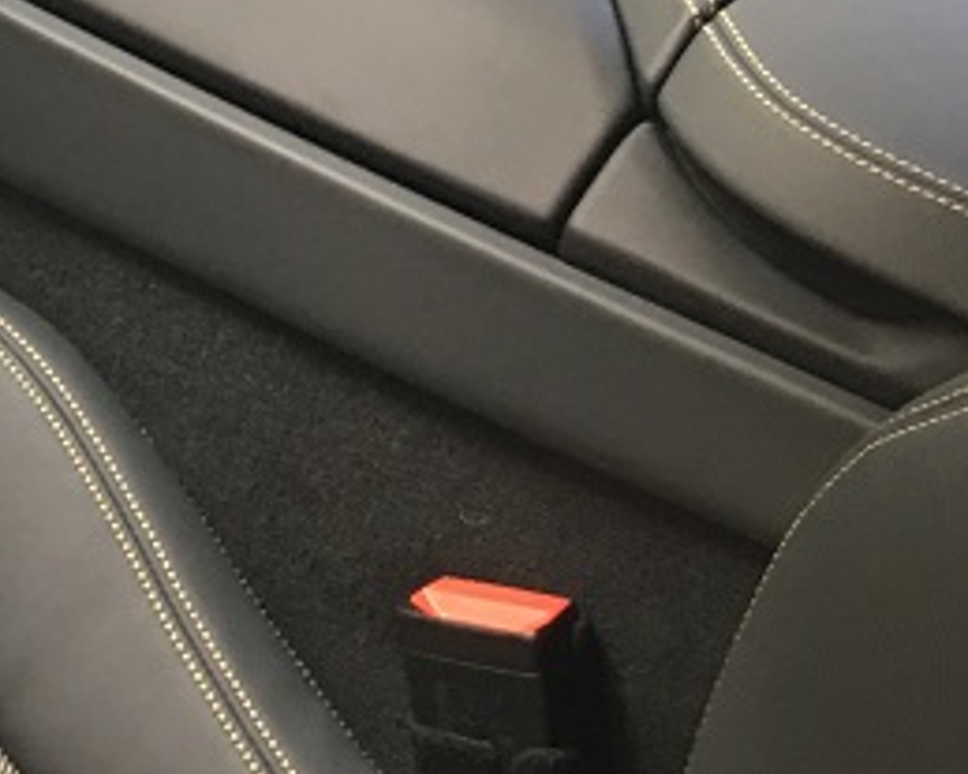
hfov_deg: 15.8
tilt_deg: -26.5
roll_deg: +0.0
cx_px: -478
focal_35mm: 112
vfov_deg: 13.3
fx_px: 3207
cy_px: -221
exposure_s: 1/33
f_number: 2.2
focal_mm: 4.15
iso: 125
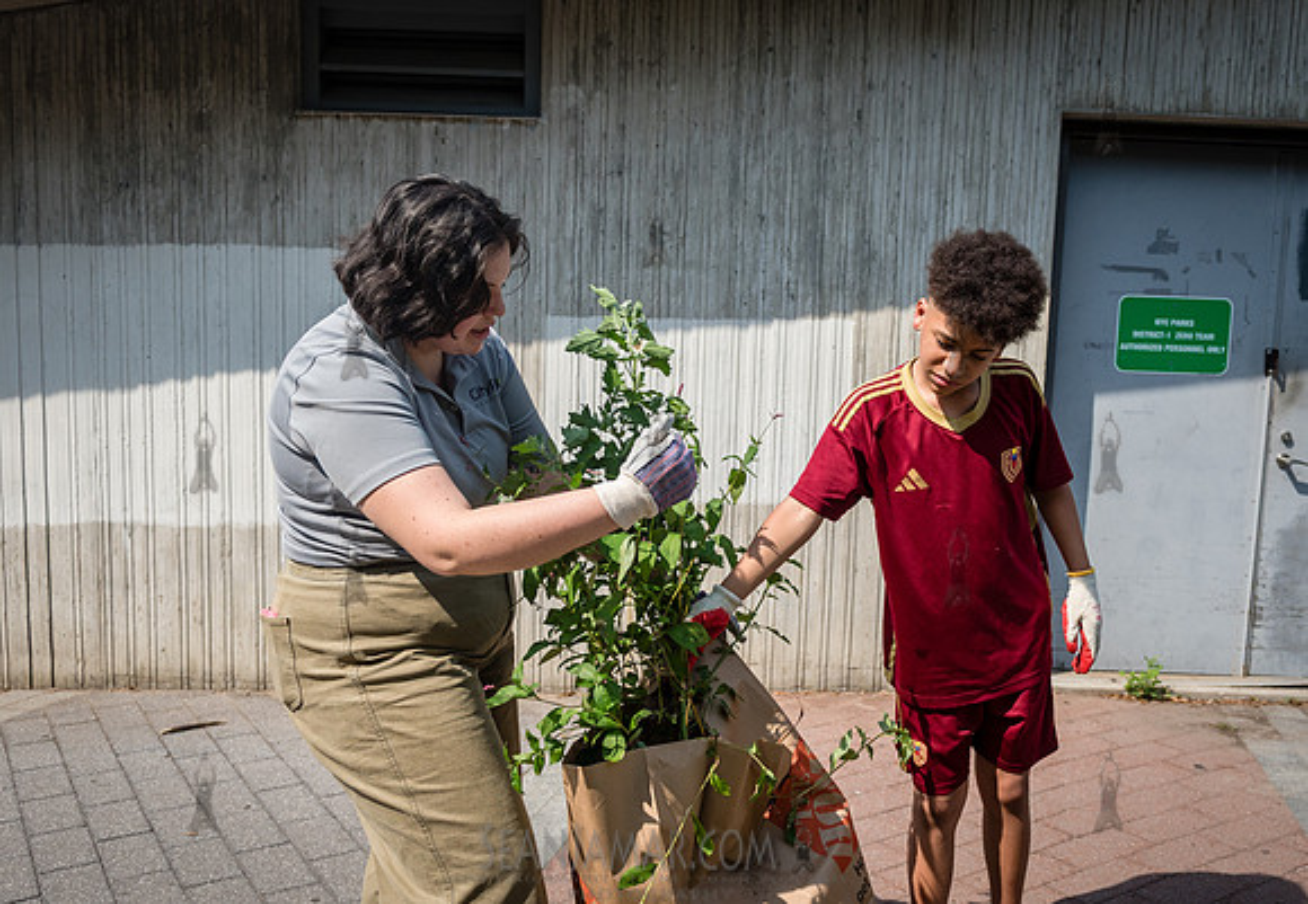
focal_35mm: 35
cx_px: 737
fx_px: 1272
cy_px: 510
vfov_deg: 39.1
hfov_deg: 54.3
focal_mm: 27
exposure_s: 1/3200
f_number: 4
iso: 500
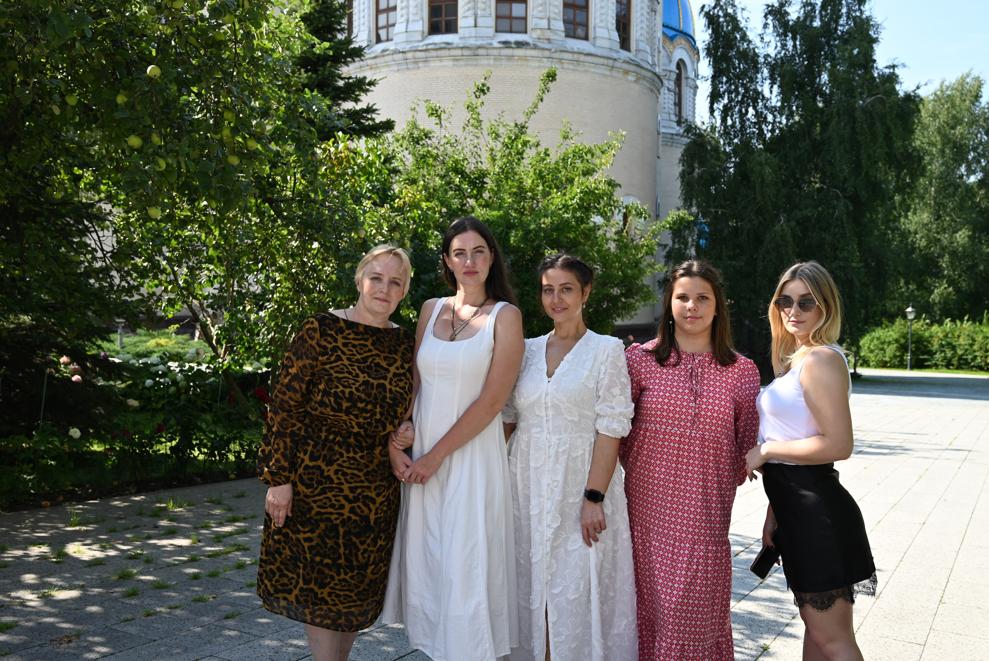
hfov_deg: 55.1
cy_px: 330
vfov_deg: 38.4
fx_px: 948
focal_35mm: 34
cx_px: 494
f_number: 5.6
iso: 140
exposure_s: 1/250
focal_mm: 34.5
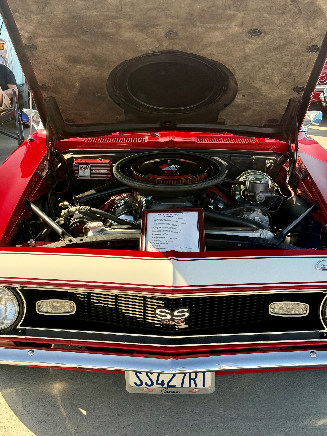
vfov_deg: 39.7
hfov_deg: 30.3
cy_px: 218
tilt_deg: -20.6
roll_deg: +0.2
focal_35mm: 48
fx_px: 605
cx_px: 164
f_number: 1.78
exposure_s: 1/541
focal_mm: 6.76
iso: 80
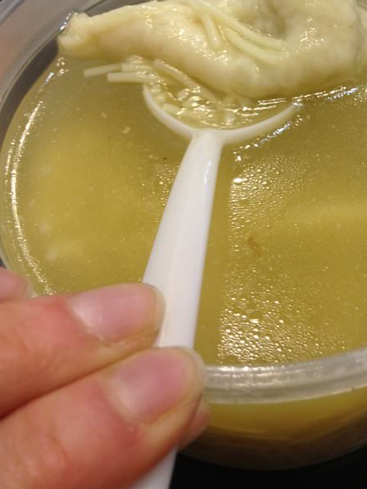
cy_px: 99
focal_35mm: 60
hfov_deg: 24.1
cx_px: 282
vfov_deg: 31.4
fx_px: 848
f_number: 2.4
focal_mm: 4.28
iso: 50
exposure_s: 1/40
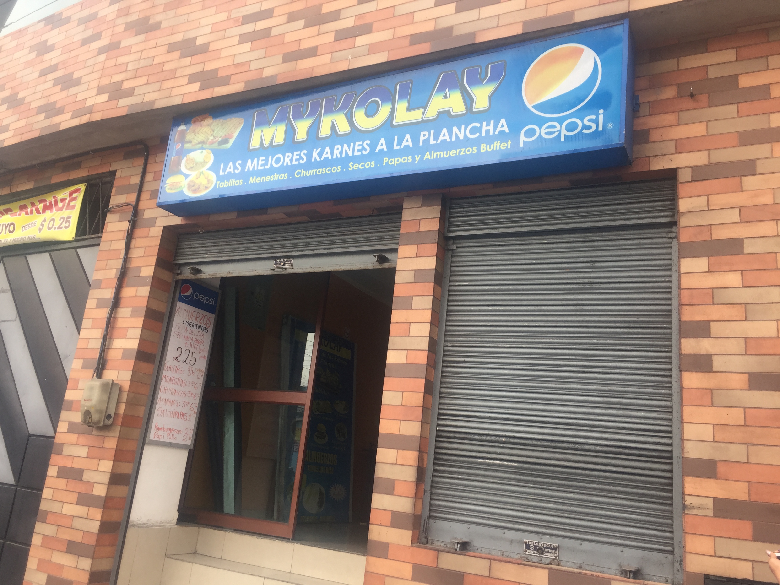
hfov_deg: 61.7
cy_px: 292
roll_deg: -8.7
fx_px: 653
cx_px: 390
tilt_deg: +16.2
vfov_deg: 48.2
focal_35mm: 29
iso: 32
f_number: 2.2
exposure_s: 1/182
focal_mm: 4.15
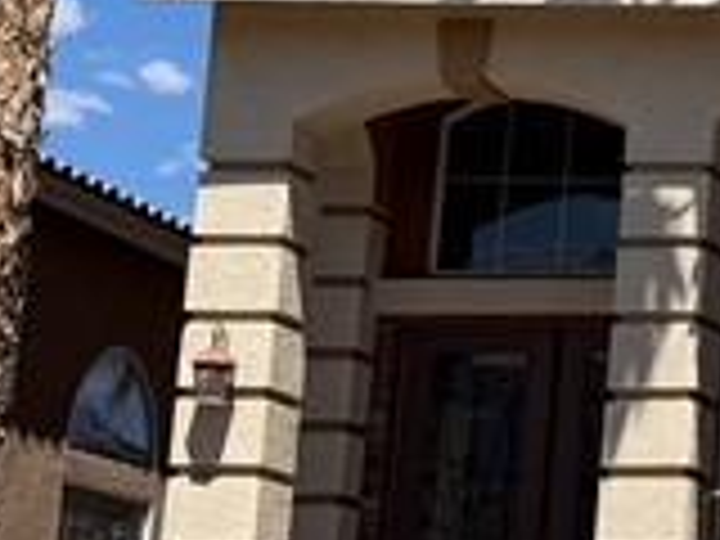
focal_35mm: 154
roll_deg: -0.1
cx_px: 1552
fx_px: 3203
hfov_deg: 11.3
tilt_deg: +13.3
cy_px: 58
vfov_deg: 9.6
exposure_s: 1/6711
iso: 80
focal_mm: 6.76
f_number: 1.78
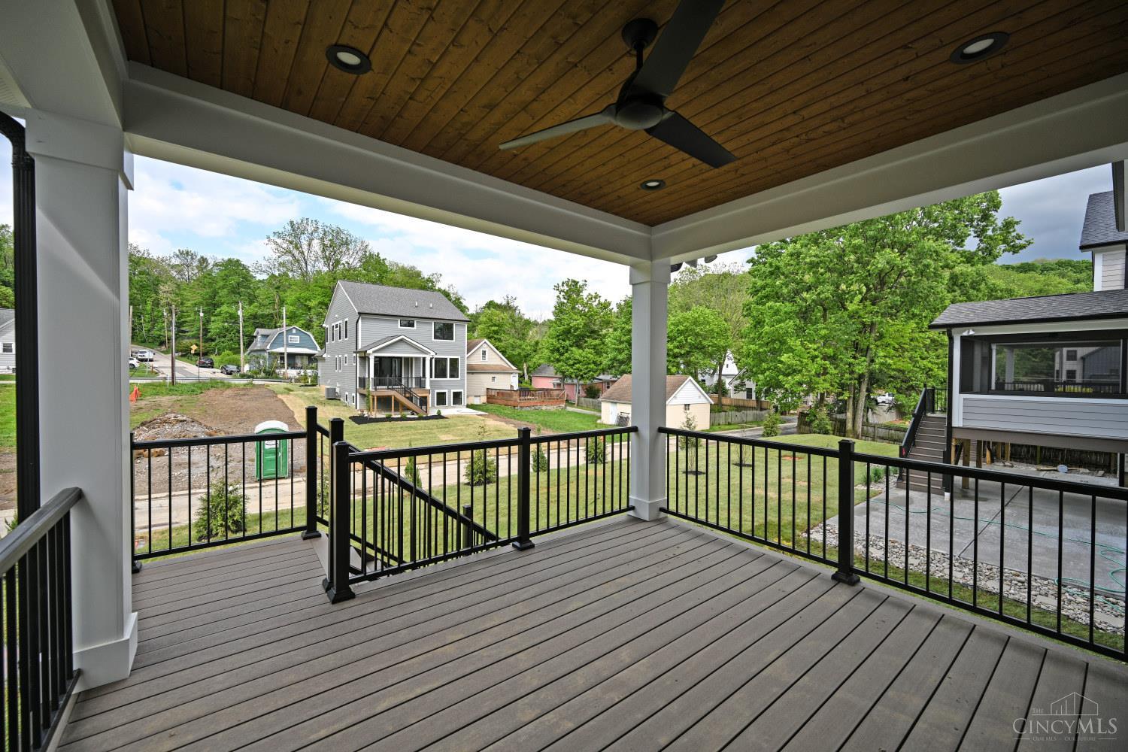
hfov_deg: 104.3
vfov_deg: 81.2
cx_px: 564
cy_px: 376
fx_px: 439
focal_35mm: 14
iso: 100
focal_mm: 14
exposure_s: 1/250
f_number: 5.6
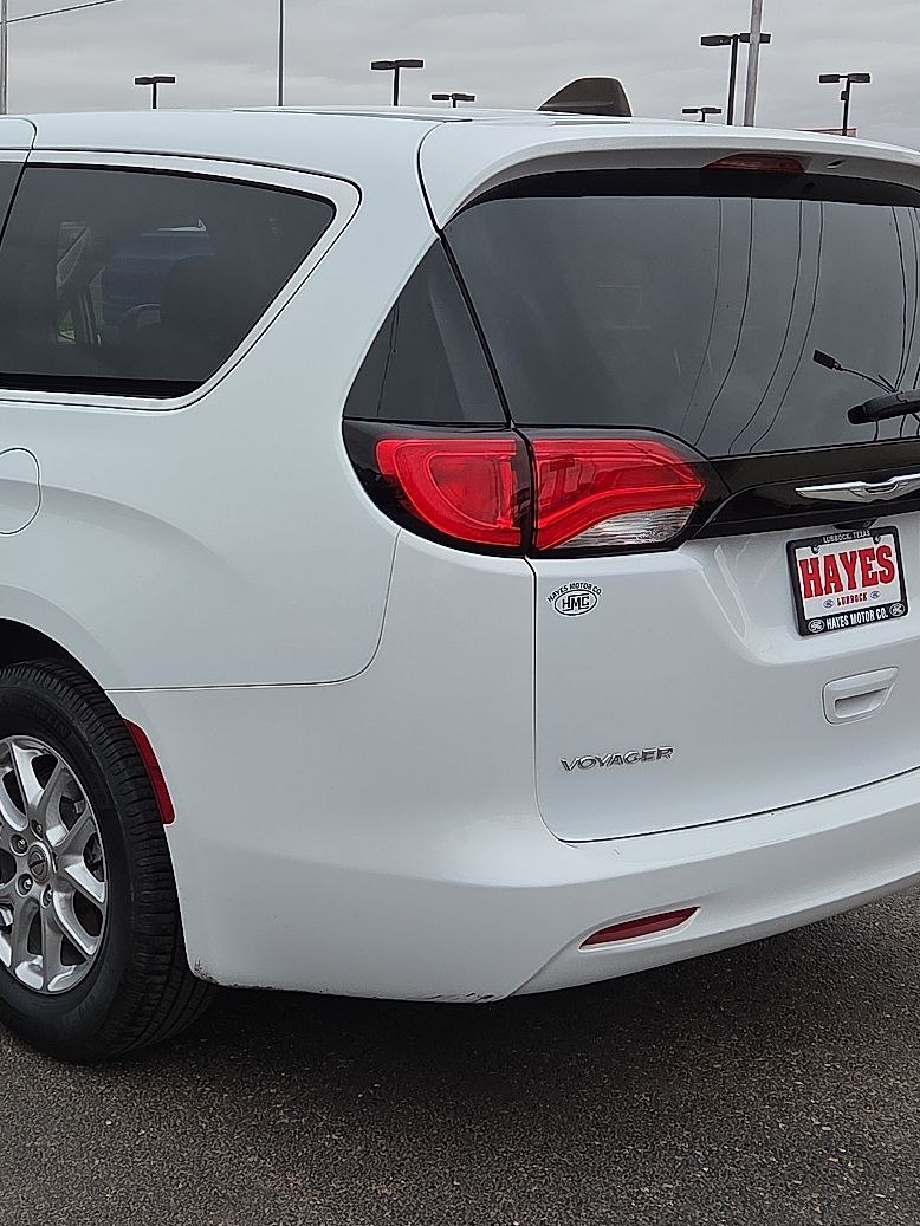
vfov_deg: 35.5
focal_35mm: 54
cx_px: 265
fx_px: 1913
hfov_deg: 26.8
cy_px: 528
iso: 76
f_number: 1.8
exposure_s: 1/3333
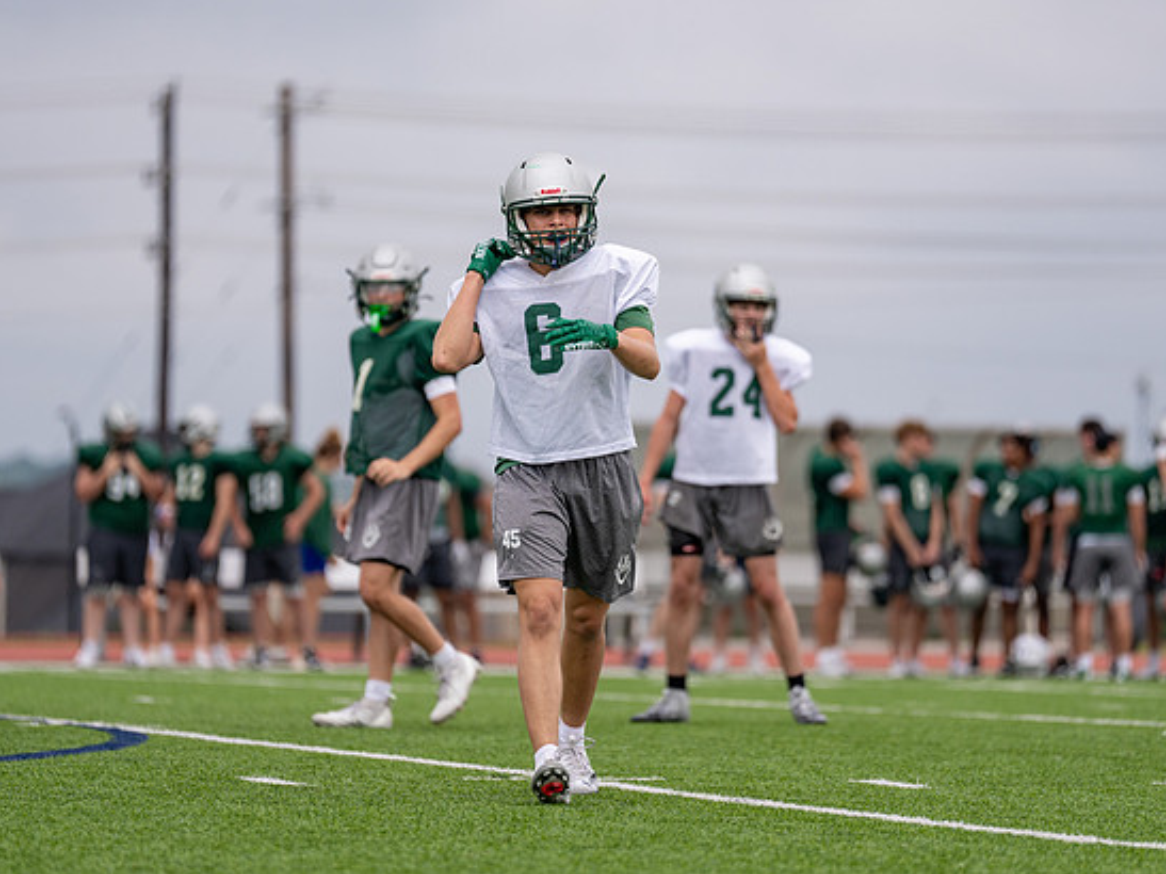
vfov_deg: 6.6
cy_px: 439
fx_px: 7611
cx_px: 597
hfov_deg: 8.8
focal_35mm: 226
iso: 200
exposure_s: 1/3200
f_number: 2.8
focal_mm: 200
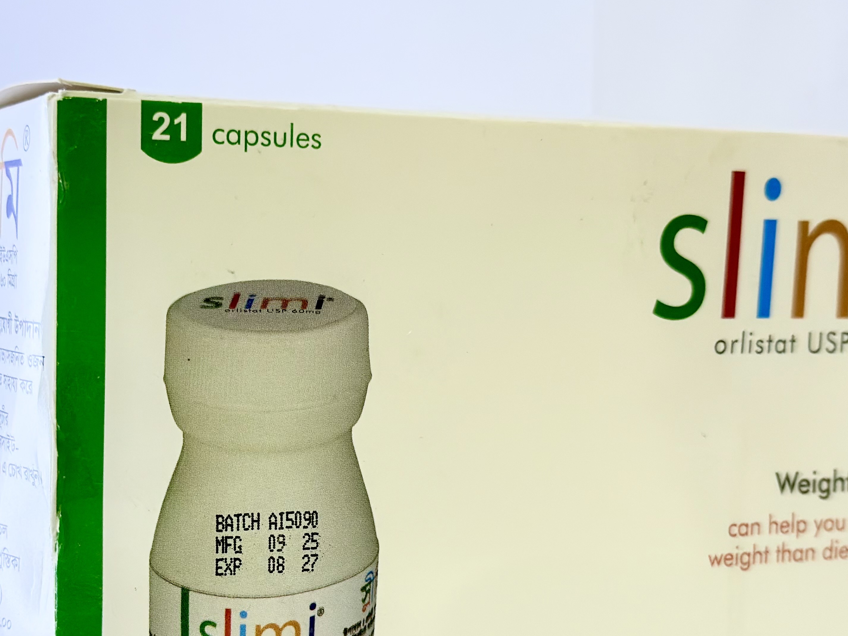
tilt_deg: -1.8
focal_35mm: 70
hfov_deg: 27.7
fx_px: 1715
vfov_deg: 21.0
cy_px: 413
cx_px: 316
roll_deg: -0.6
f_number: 1.78
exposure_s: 1/50
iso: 250
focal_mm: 6.76
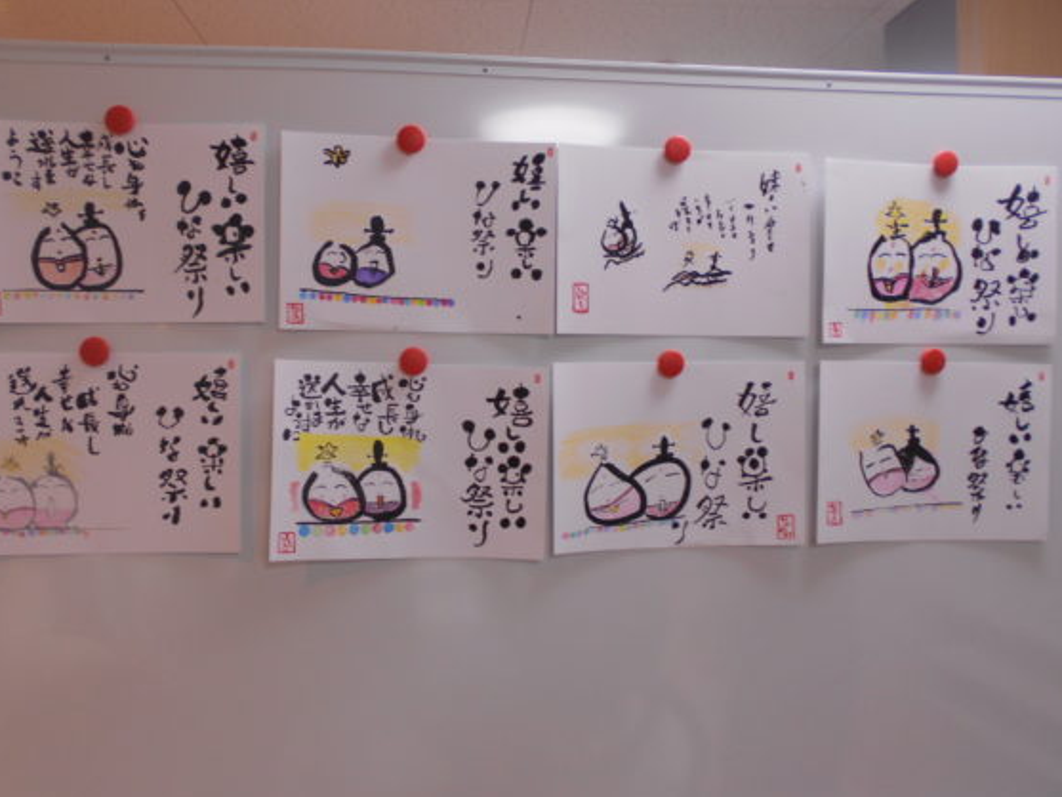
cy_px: 381
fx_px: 859
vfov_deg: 49.7
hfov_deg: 63.4
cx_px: 521
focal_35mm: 28
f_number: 3.2
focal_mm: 4.6
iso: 100
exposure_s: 1/30
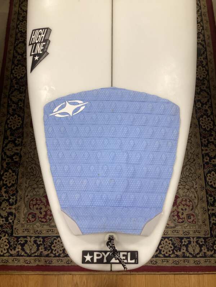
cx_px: 108
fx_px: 258
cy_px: 144
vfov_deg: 58.4
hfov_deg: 45.4
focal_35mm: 31
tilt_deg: -74.2
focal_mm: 3.3
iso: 80
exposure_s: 1/100
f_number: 2.4
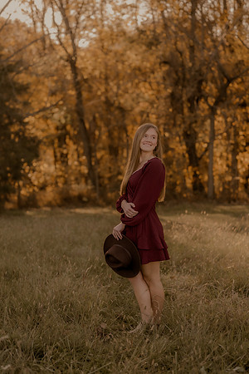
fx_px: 778
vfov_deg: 27.0
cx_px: 124
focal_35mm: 75
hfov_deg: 18.2
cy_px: 187
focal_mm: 50
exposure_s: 1/800
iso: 250
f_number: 1.8
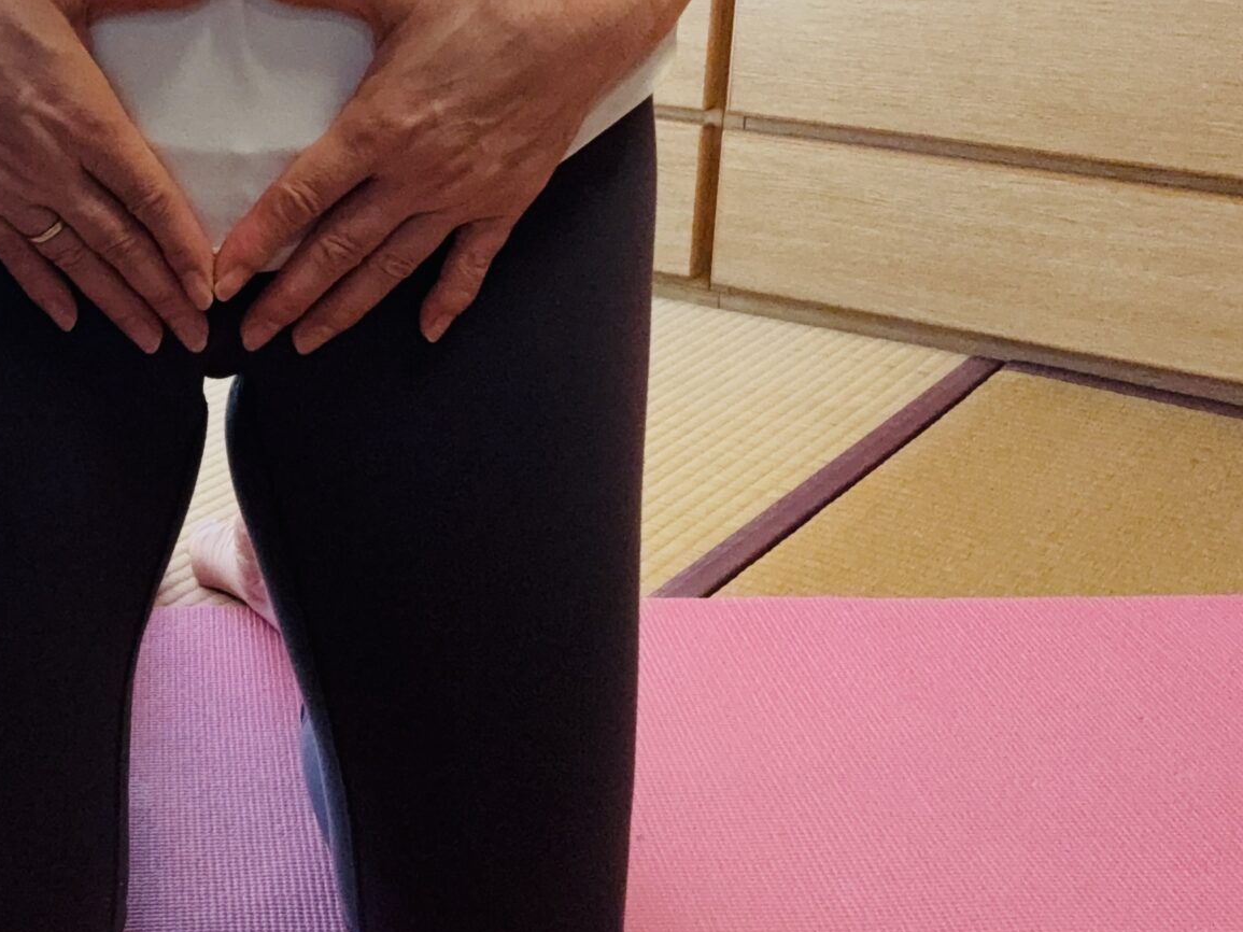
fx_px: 1831
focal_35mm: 51
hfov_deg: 35.4
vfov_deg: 28.2
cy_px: 257
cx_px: 141
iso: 64
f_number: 1.9
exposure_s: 1/100
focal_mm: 2.69
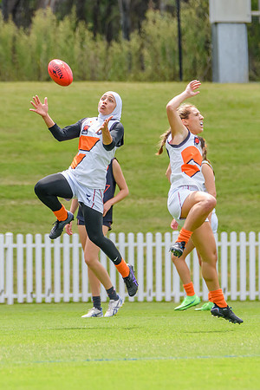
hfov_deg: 1.5
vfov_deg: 2.3
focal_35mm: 900
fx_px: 9749
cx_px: 119
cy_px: 138
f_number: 8
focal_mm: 380
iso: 800
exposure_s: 1/1600
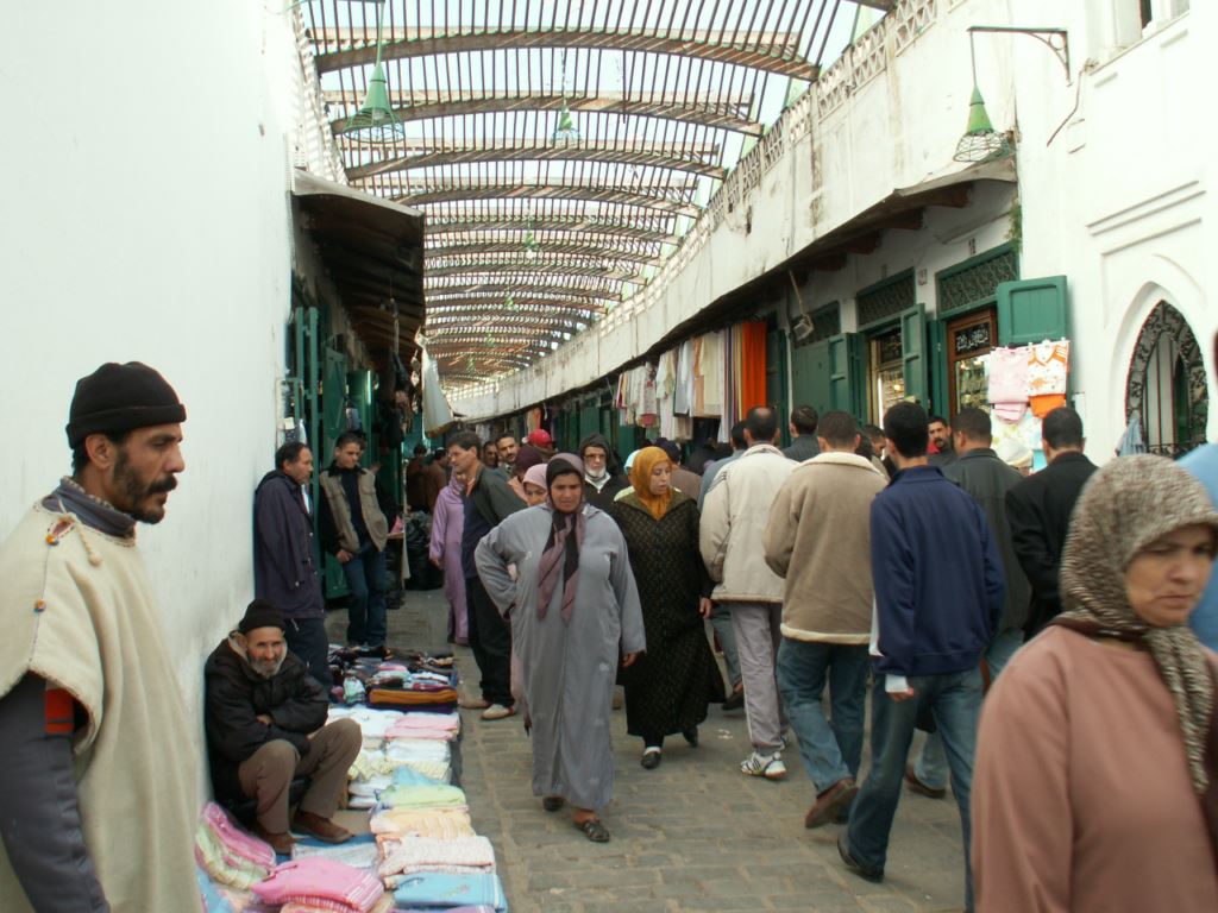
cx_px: 609
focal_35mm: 35
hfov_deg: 52.6
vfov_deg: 40.7
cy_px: 456
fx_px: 1232
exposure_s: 1/80
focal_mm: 5.86
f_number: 4.5
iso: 50
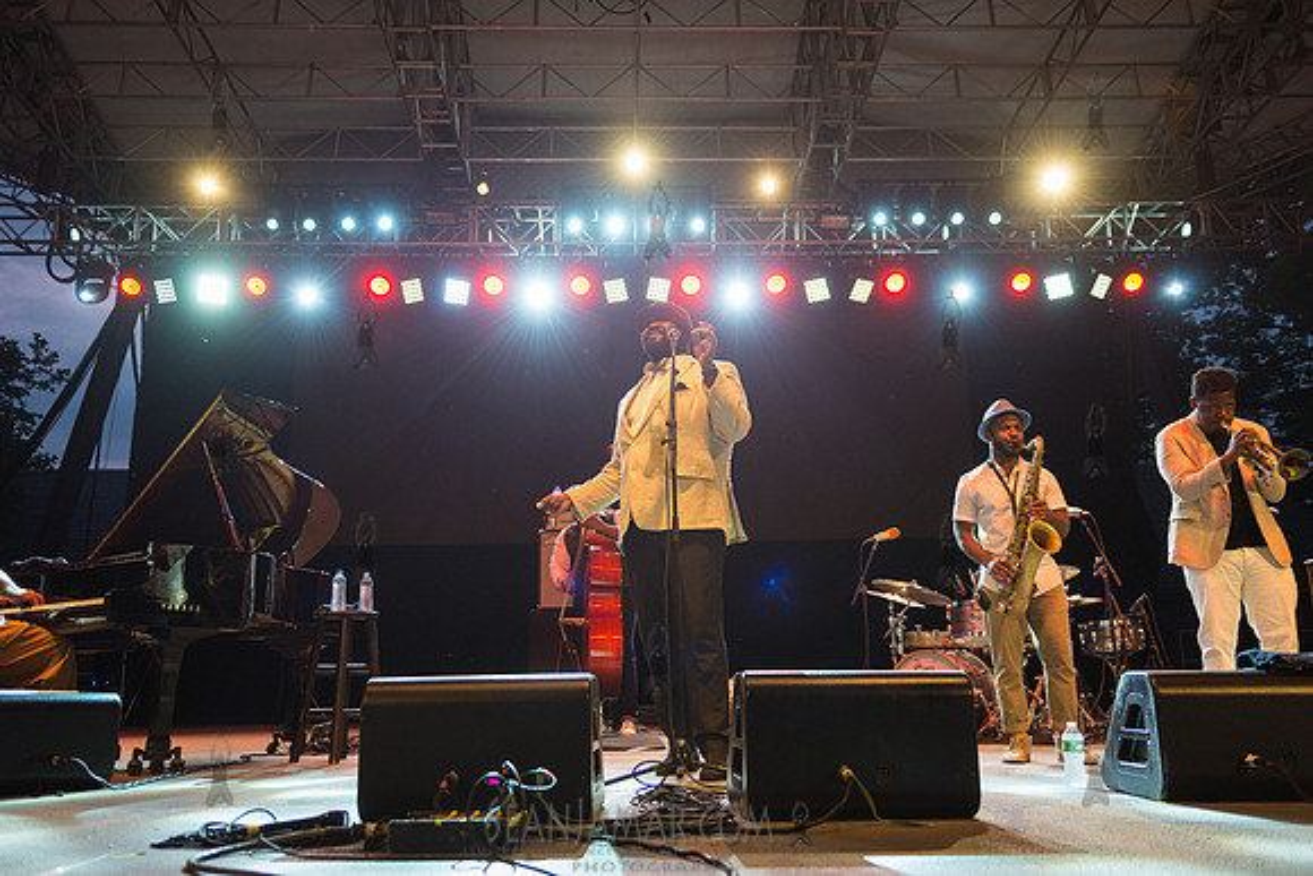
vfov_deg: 45.0
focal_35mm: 29
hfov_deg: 63.6
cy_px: 438
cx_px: 656
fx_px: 1059
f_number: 3.2
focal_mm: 28
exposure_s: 1/500
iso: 1600
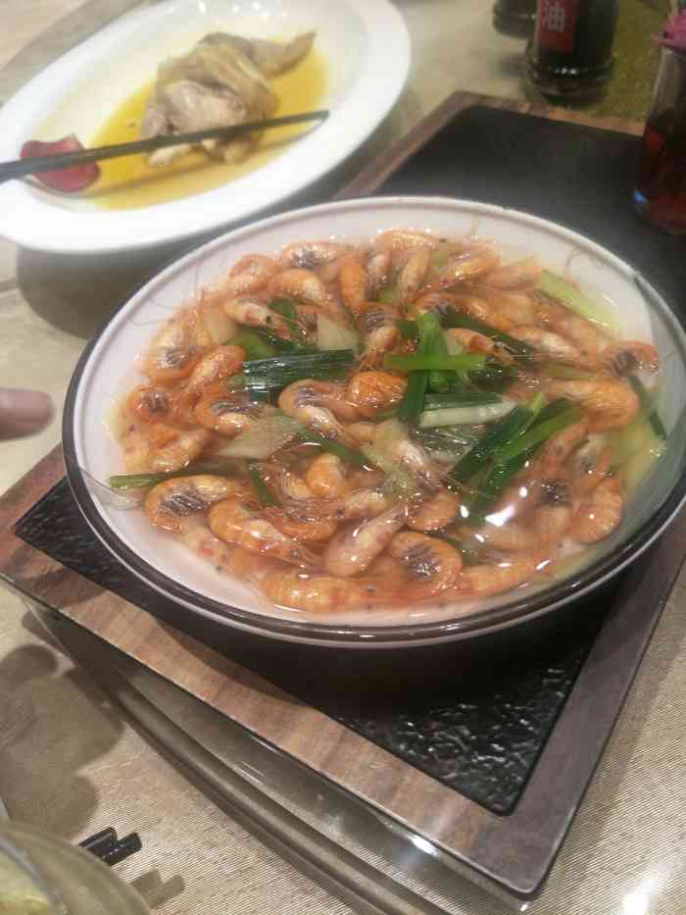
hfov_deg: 56.8
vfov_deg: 71.6
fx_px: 634
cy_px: 458
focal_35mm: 24
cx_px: 343
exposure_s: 1/50
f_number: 1.7
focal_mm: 4.1
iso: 41
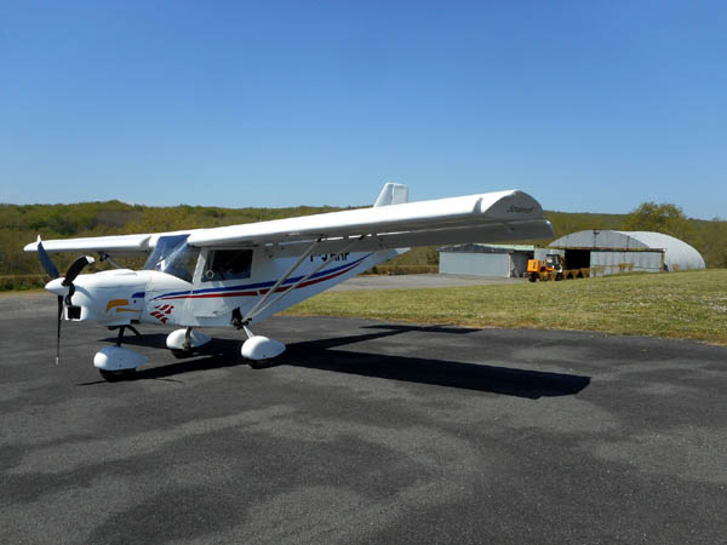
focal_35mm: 25
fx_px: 525
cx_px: 364
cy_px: 272
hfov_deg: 69.4
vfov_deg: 54.9
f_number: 3.7
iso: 80
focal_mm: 4.5
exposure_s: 1/800
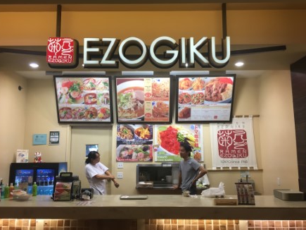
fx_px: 265
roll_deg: -0.7
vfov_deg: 46.8
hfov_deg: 60.0
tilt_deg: +6.3
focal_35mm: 30
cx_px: 148
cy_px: 116
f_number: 2.2
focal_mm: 4.15
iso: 50
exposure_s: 1/30
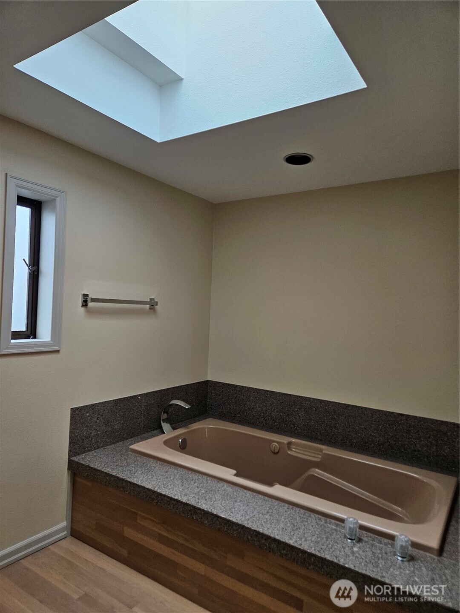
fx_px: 408
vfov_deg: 73.9
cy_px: 306
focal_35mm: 23
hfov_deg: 58.9
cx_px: 230
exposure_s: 1/120
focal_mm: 5.4
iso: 400
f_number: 1.8
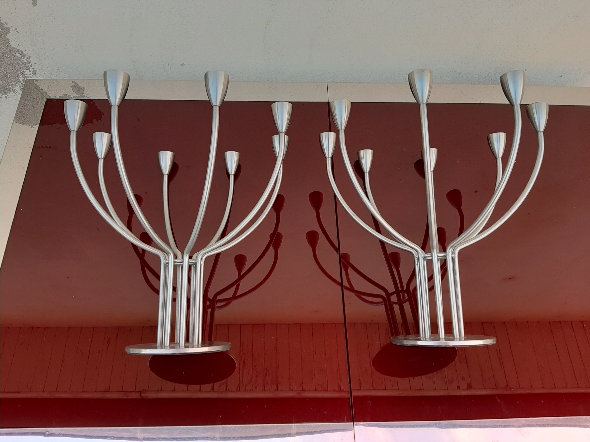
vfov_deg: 53.1
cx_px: 295
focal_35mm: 26
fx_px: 443
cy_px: 221
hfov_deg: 67.3
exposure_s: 1/100
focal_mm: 3.93
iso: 50
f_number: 1.7
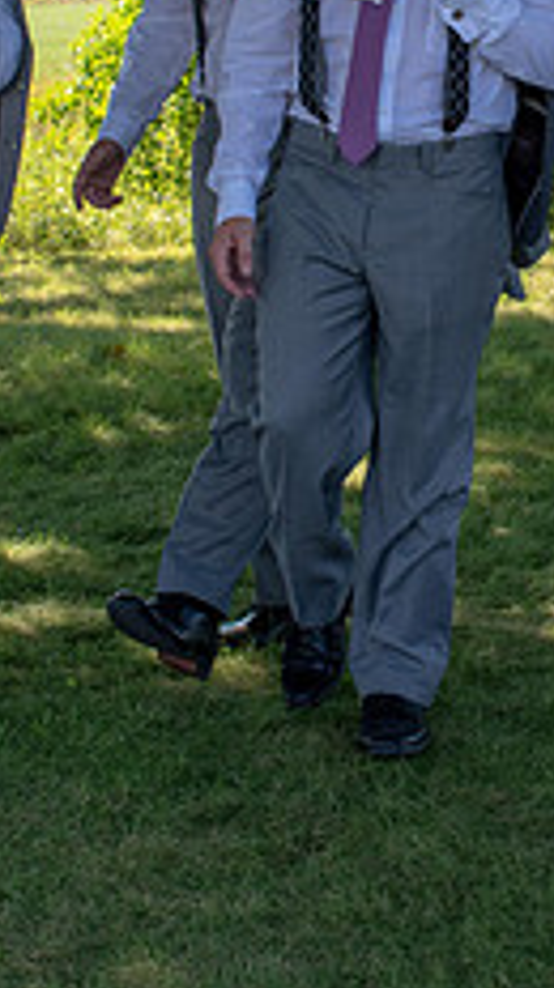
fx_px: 3195
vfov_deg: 17.4
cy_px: 181
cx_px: 465
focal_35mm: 122
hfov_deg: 9.9
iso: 400
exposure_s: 1/250
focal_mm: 31
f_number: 8
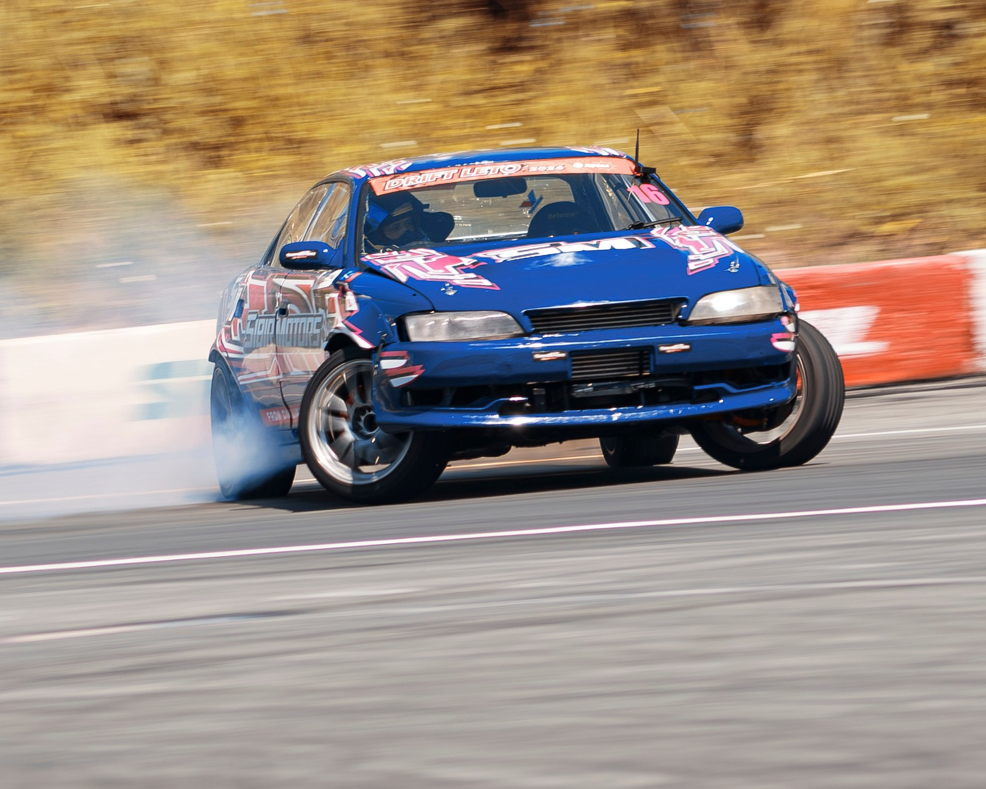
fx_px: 18585
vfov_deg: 2.4
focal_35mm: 637
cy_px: 360
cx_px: 436
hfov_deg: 3.0
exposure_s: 1/125
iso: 100
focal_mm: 200
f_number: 8
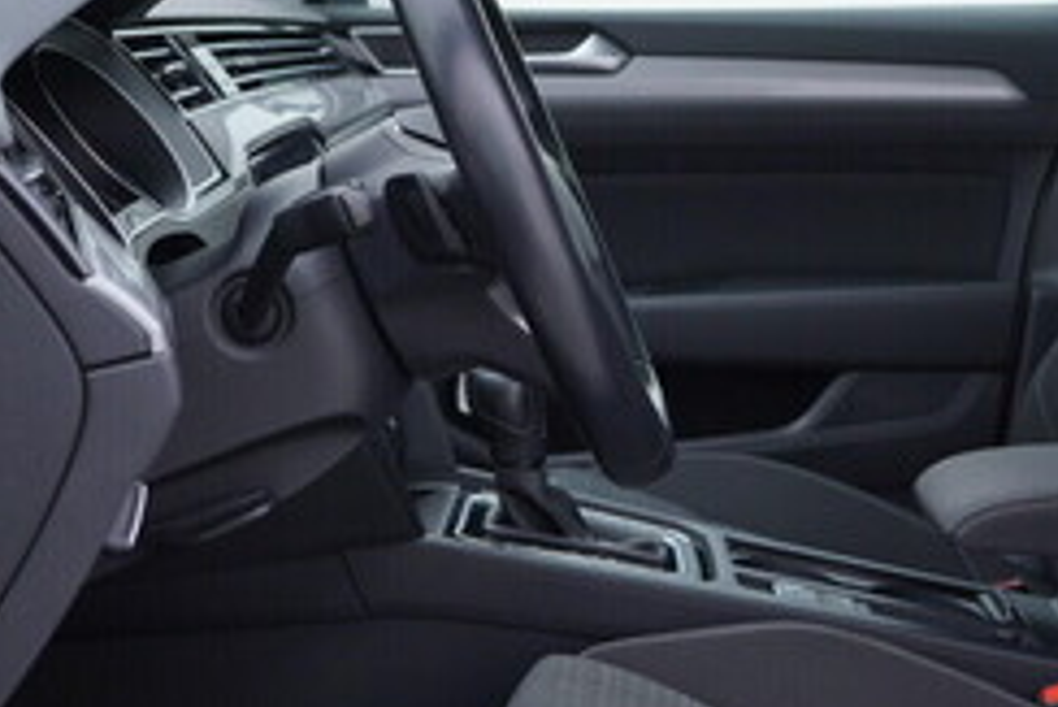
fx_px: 2382
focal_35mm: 81
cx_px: 767
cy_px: 102
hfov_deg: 24.8
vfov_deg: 16.7
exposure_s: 1/50
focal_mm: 24
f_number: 3.2
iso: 125
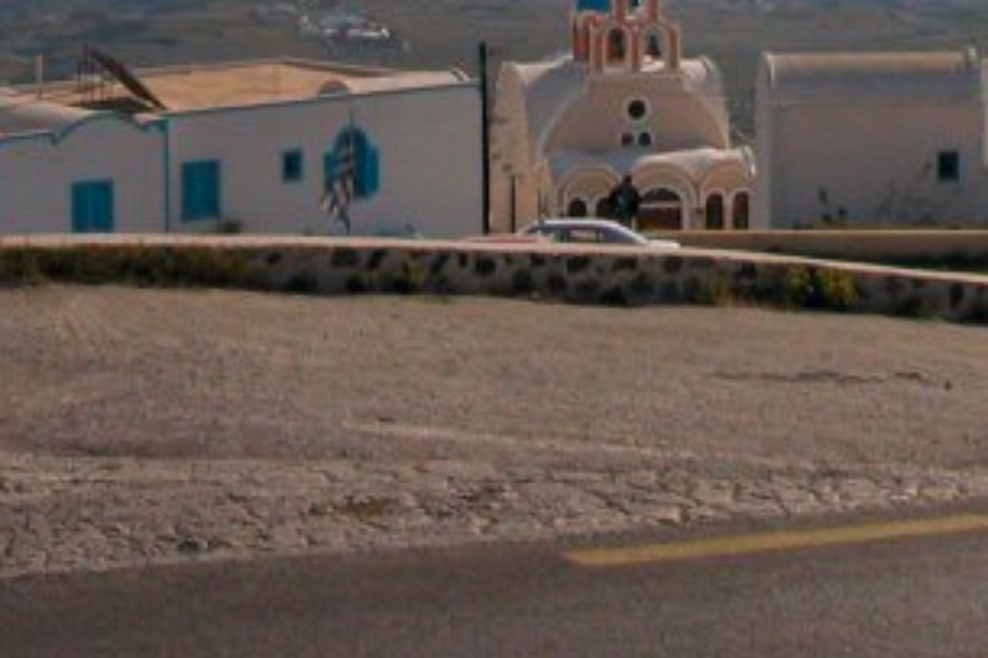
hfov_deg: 18.9
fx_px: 2935
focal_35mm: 107
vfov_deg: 12.5
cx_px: 813
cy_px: -100
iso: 100
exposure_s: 1/1464
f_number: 5.2
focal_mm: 7.5
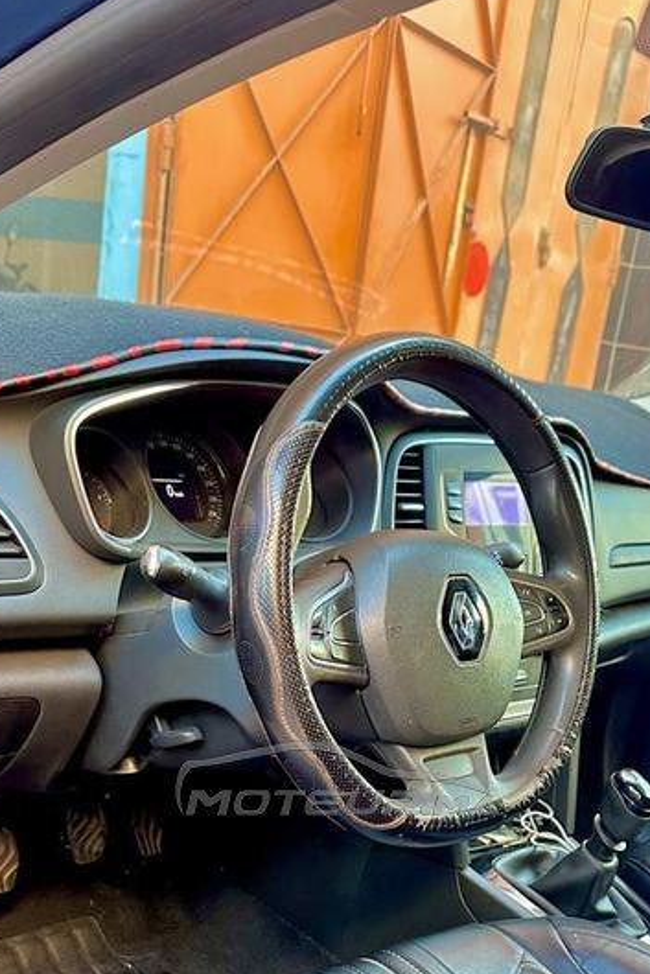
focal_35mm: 41
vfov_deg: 45.1
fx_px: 1110
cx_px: 337
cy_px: 778
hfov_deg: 32.6
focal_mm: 6.86
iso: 320
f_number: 1.78
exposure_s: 1/60
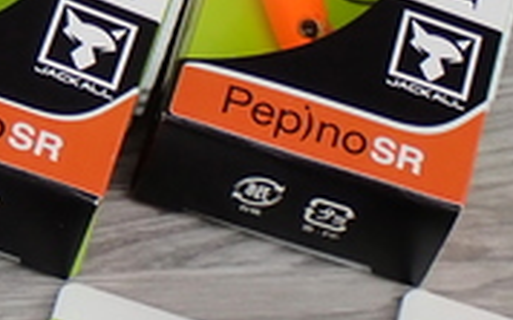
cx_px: -144
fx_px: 3088
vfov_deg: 5.9
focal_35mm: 221
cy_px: 392
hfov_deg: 9.3
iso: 200
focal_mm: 10.35
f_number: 3.5
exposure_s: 1/125
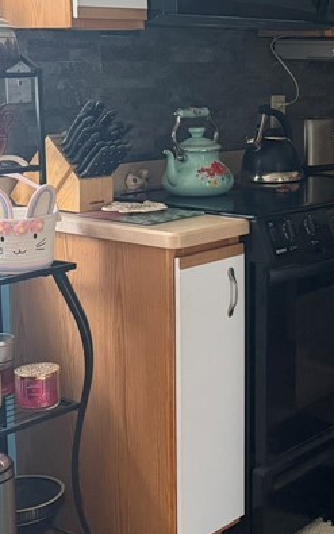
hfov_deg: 18.7
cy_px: 170
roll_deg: -0.5
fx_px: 961
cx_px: 391
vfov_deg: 30.8
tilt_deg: -7.0
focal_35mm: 66
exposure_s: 1/60
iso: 640
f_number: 1.78
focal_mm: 6.76
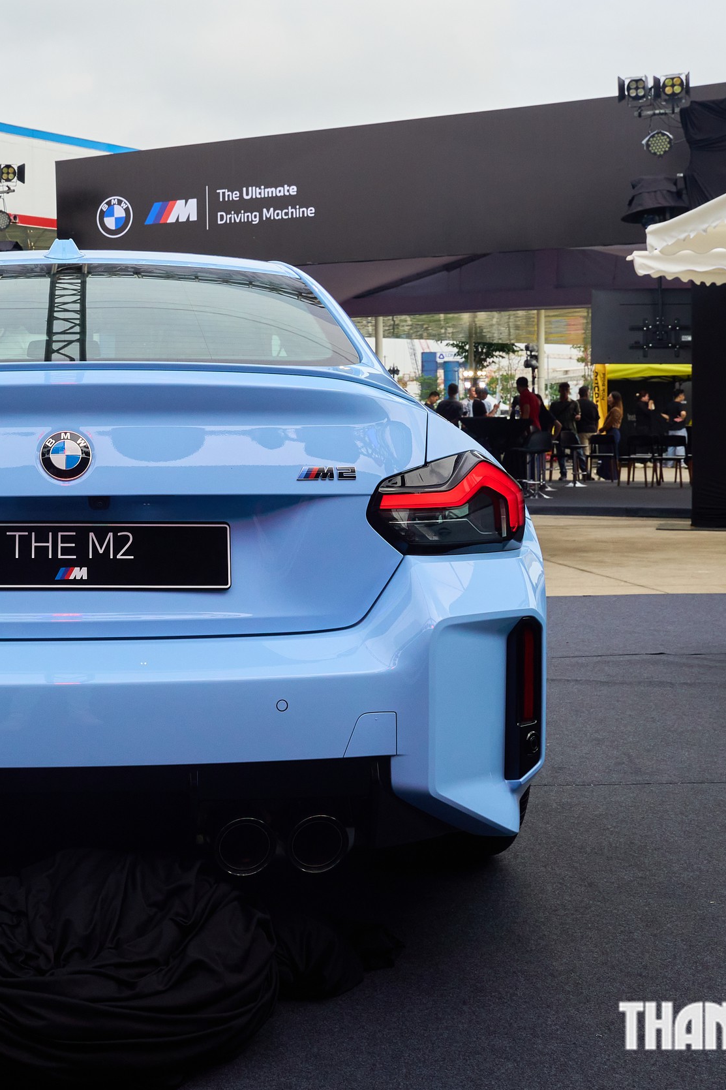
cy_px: 552
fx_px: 1392
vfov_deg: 42.7
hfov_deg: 28.3
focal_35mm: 46
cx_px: 93
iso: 640
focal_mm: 20
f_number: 7.1
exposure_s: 1/1000
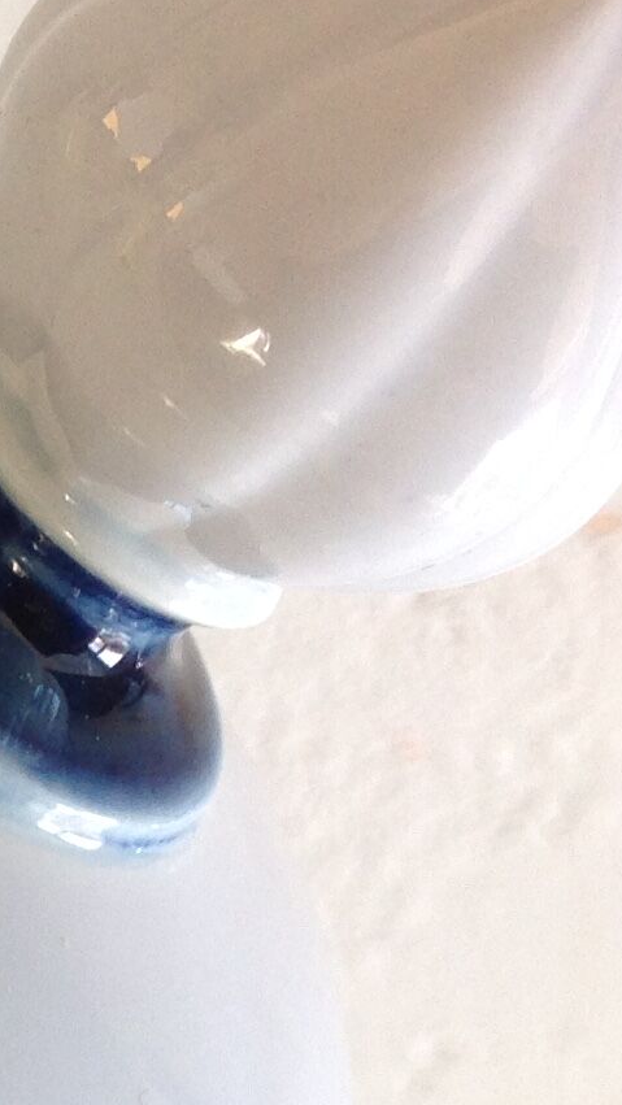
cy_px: 1022
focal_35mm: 116
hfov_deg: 9.8
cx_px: -605
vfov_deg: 18.1
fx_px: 3400
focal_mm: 4.28
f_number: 2.4
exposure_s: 1/60
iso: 64
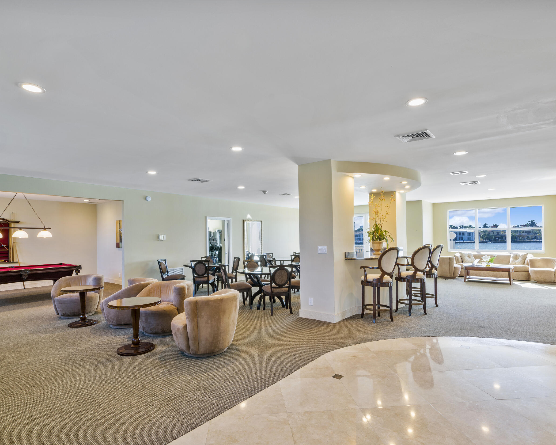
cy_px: 234
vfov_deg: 70.8
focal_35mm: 19
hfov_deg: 83.3
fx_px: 313
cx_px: 269
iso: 250
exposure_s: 1/8
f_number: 9.5
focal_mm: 16
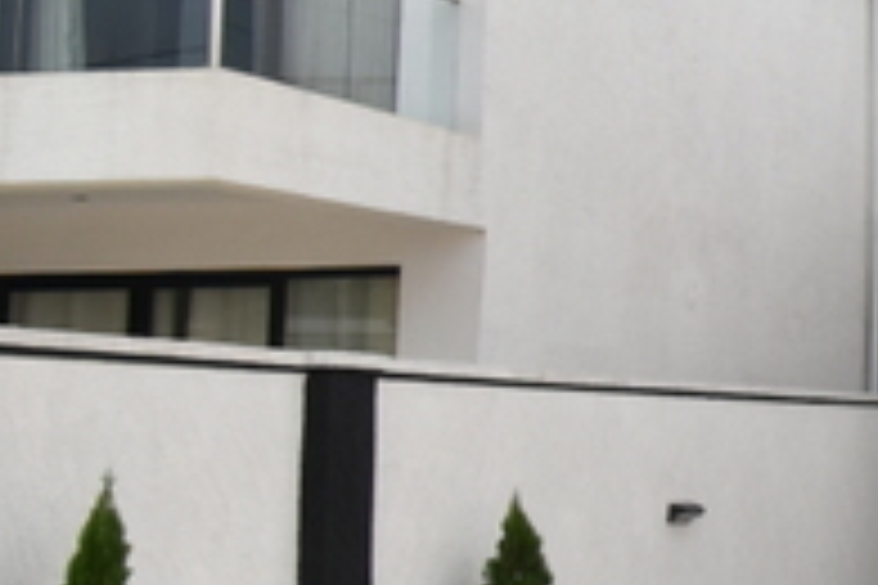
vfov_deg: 20.6
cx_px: 1688
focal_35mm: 66
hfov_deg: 19.6
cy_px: 292
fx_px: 1610
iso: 500
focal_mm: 10
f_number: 8
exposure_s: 1/1000
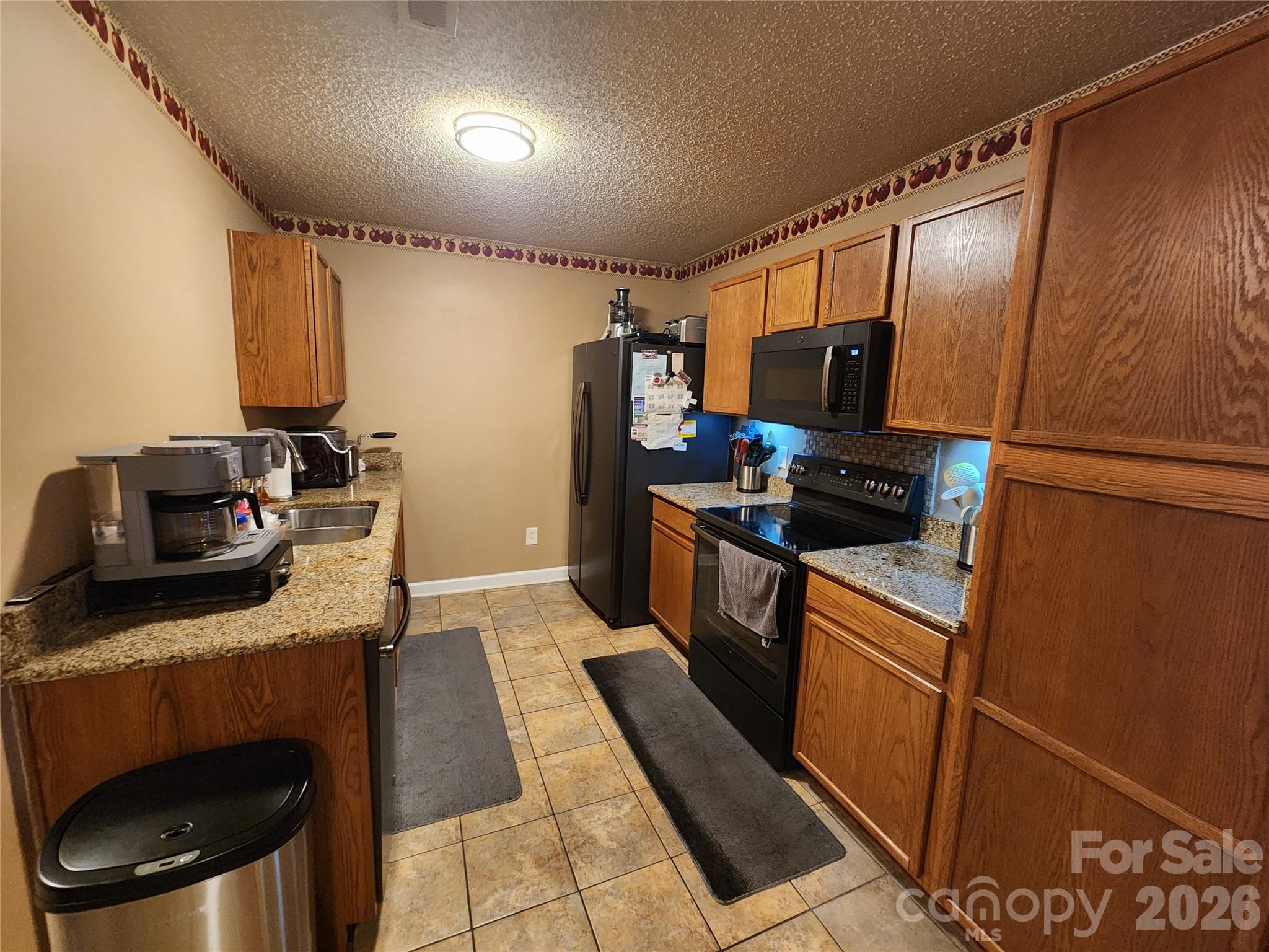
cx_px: 634
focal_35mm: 13
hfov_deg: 106.2
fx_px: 477
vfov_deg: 89.9
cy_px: 476
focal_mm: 2.2
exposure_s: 1/30
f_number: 2.2
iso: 640
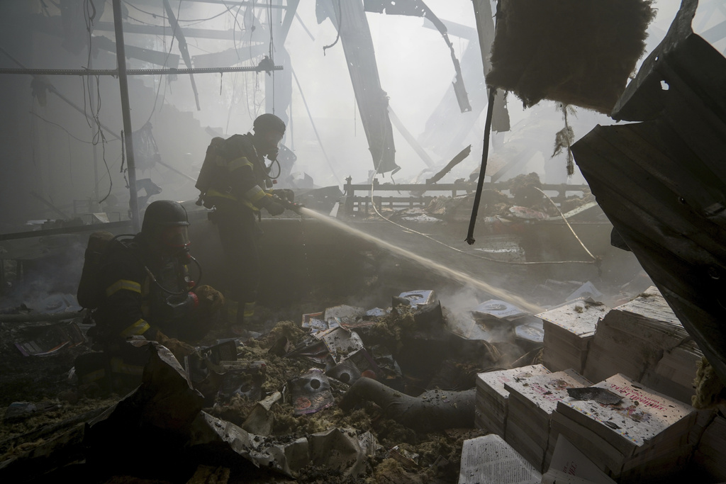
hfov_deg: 73.7
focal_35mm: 24
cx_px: 363
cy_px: 242
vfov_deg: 53.1
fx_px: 484
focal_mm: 24
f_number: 8
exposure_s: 1/640
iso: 640
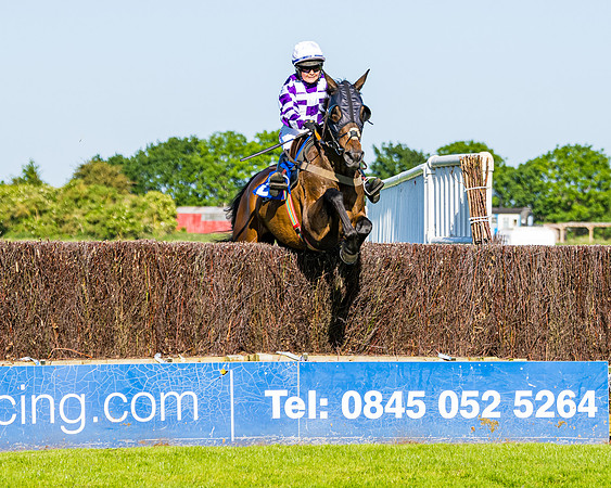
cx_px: 340
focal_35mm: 221
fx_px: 3991
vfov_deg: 7.0
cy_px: 219
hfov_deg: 8.8
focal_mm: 102
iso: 200
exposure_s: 1/2000
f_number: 4
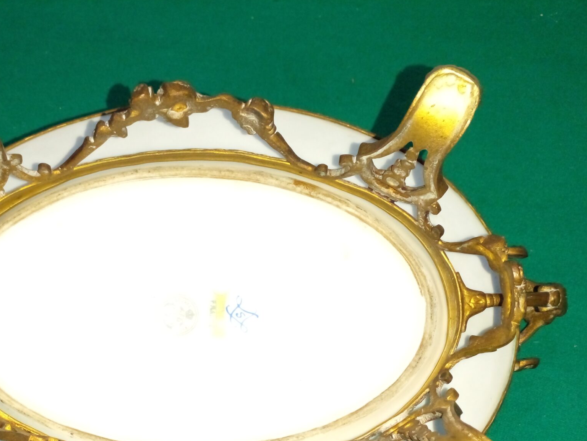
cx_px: 203
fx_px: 763
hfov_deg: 41.6
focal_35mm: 45
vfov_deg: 31.2
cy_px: 365
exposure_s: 1/50
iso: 200
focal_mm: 3.6
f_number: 1.9
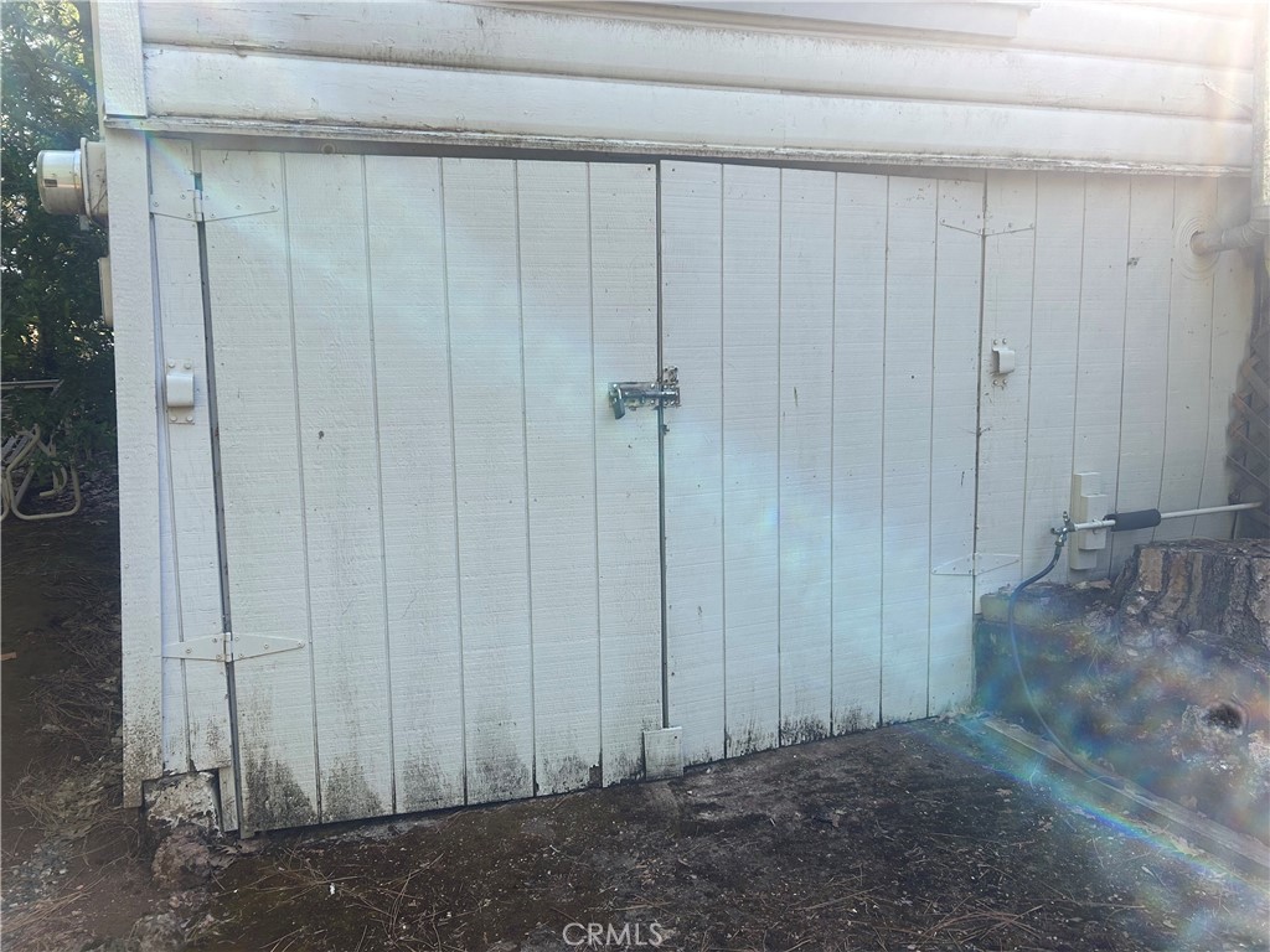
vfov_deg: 53.1
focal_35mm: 26
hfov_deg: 67.3
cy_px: 476
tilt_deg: -4.9
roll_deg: +0.8
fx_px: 954
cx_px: 635
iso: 50
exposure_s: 1/461
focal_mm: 5.7
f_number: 1.5
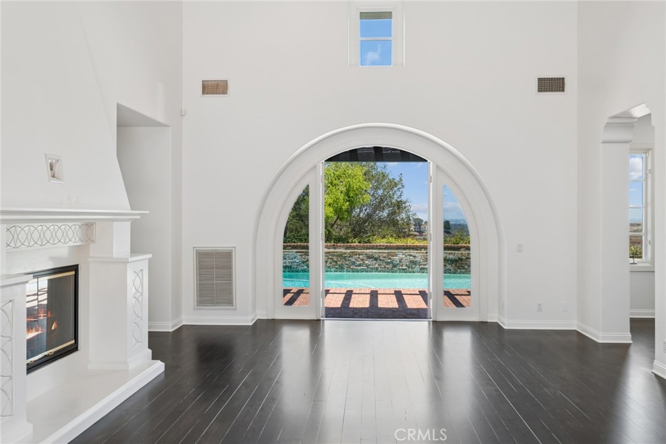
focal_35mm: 29
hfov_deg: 63.7
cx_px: 333
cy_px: 222
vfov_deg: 45.0
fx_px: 537
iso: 200
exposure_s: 1/75
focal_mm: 19.1
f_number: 9
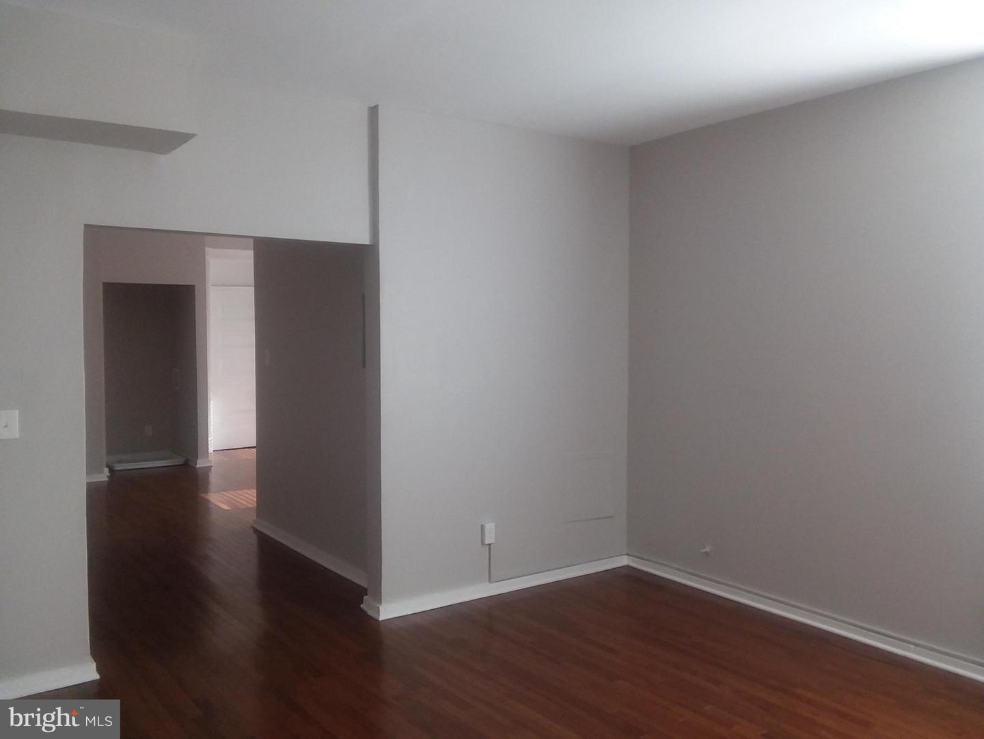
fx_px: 825
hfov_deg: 61.6
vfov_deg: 48.3
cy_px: 370
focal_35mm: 29
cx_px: 492
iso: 50
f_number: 1.9
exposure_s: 1/60
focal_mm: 2.47
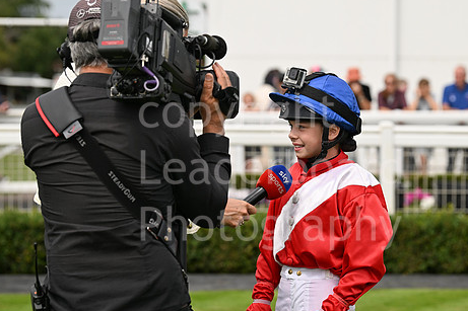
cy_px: 177
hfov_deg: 12.1
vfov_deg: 8.1
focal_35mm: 170
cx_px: 272
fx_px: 2209
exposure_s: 1/2500
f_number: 5
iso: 400
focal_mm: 135
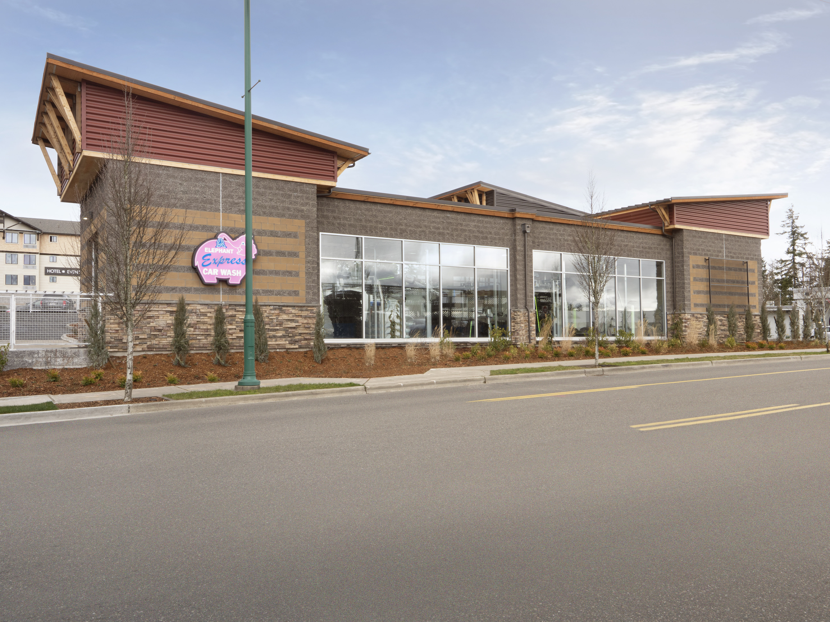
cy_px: 311
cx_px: 415
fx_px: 671
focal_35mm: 28
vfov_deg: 49.7
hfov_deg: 63.4
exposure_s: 1/15
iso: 100
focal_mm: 14
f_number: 18
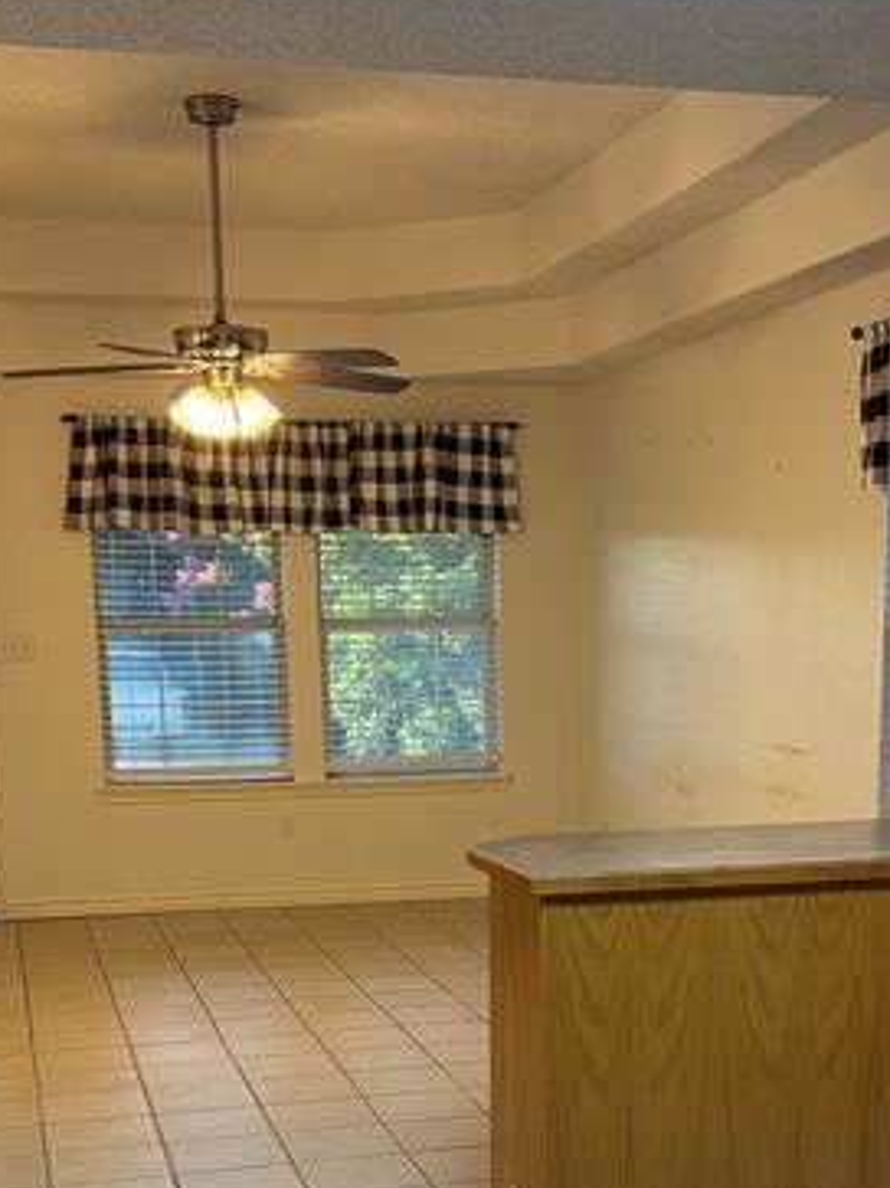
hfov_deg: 26.5
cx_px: 504
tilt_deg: -12.5
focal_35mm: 55
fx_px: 1887
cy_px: 949
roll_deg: -0.2
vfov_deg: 33.9
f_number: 1.6
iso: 125
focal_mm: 5.96
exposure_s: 1/60
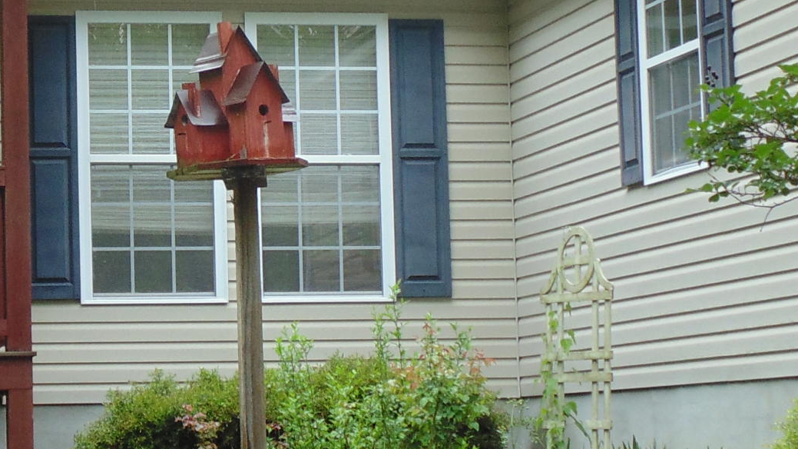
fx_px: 2729
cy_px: 212
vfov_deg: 9.4
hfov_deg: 16.5
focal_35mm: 129
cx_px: 127
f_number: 3.6
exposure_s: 1/60
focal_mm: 7.4
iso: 80
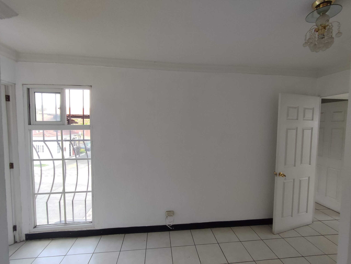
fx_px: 162
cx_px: 176
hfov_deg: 94.5
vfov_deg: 78.2
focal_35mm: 16
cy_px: 132
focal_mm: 1.65
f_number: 2.2
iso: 65
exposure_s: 1/100
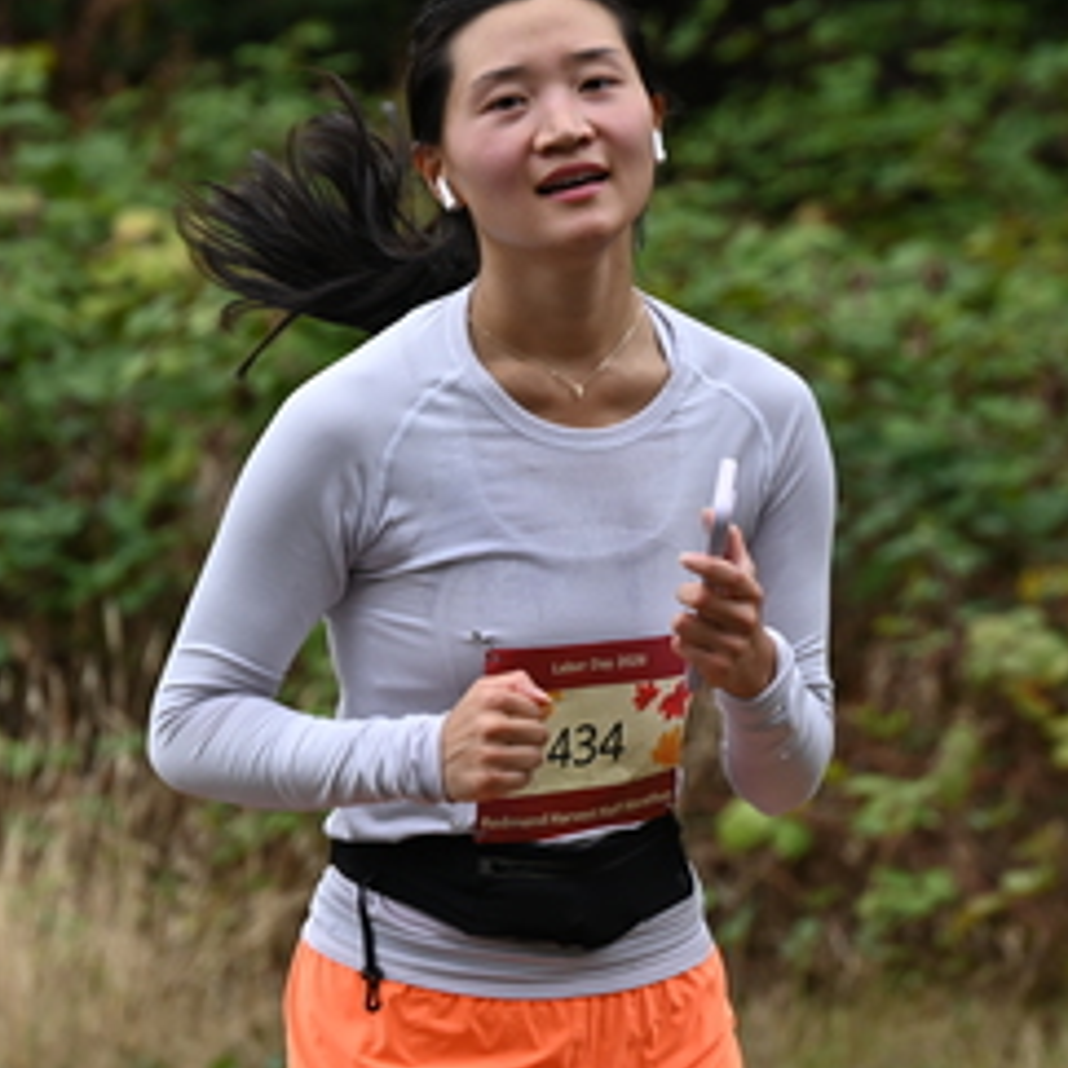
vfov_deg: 4.5
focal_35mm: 387
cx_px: 640
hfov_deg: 4.5
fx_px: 13509
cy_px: 576
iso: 400
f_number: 6.3
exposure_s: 1/500
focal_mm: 200
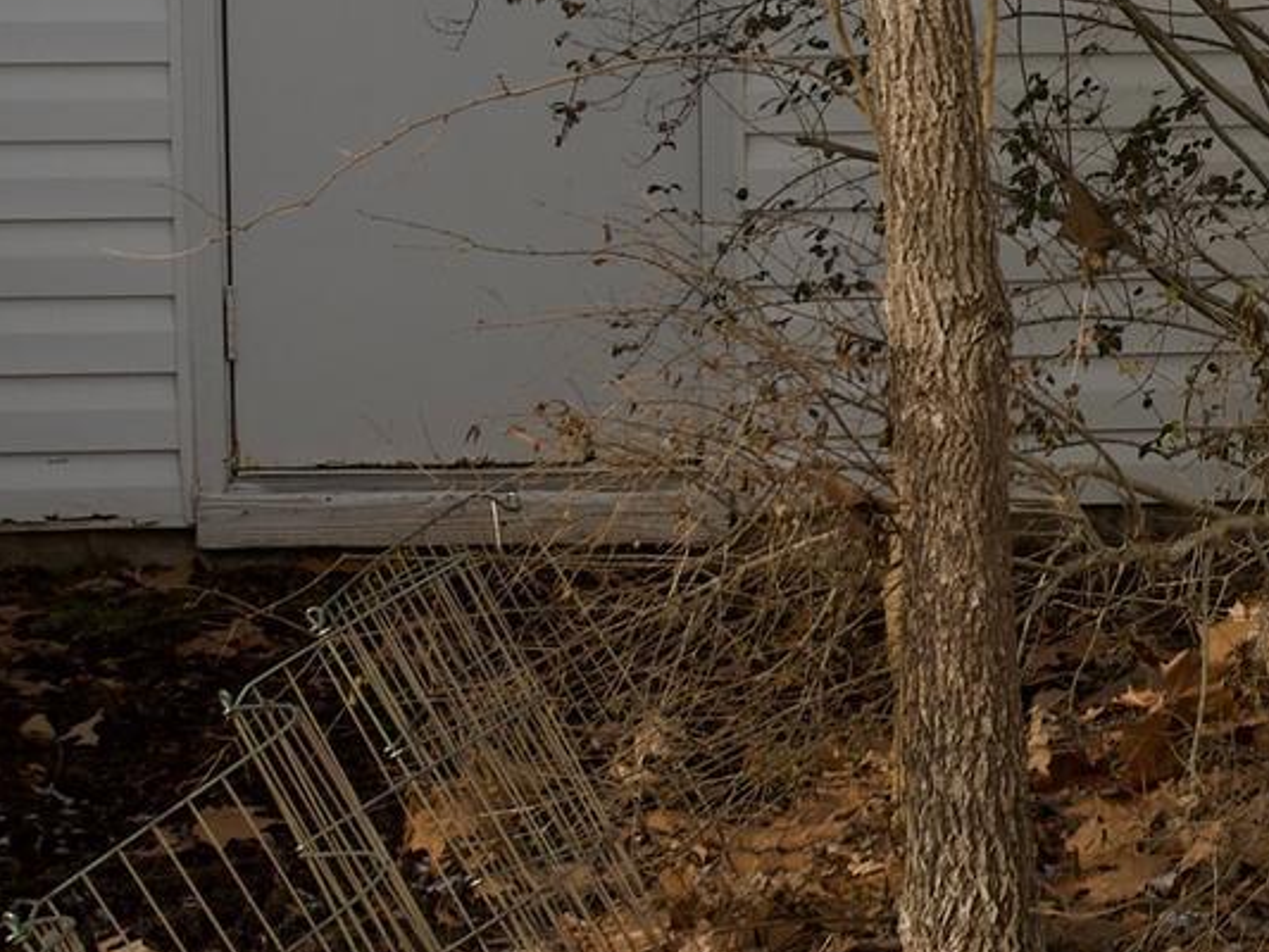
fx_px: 4877
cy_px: 63
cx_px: 1993
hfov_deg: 13.8
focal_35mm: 133
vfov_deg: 11.1
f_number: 7.1
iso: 180
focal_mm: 24
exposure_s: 1/1000
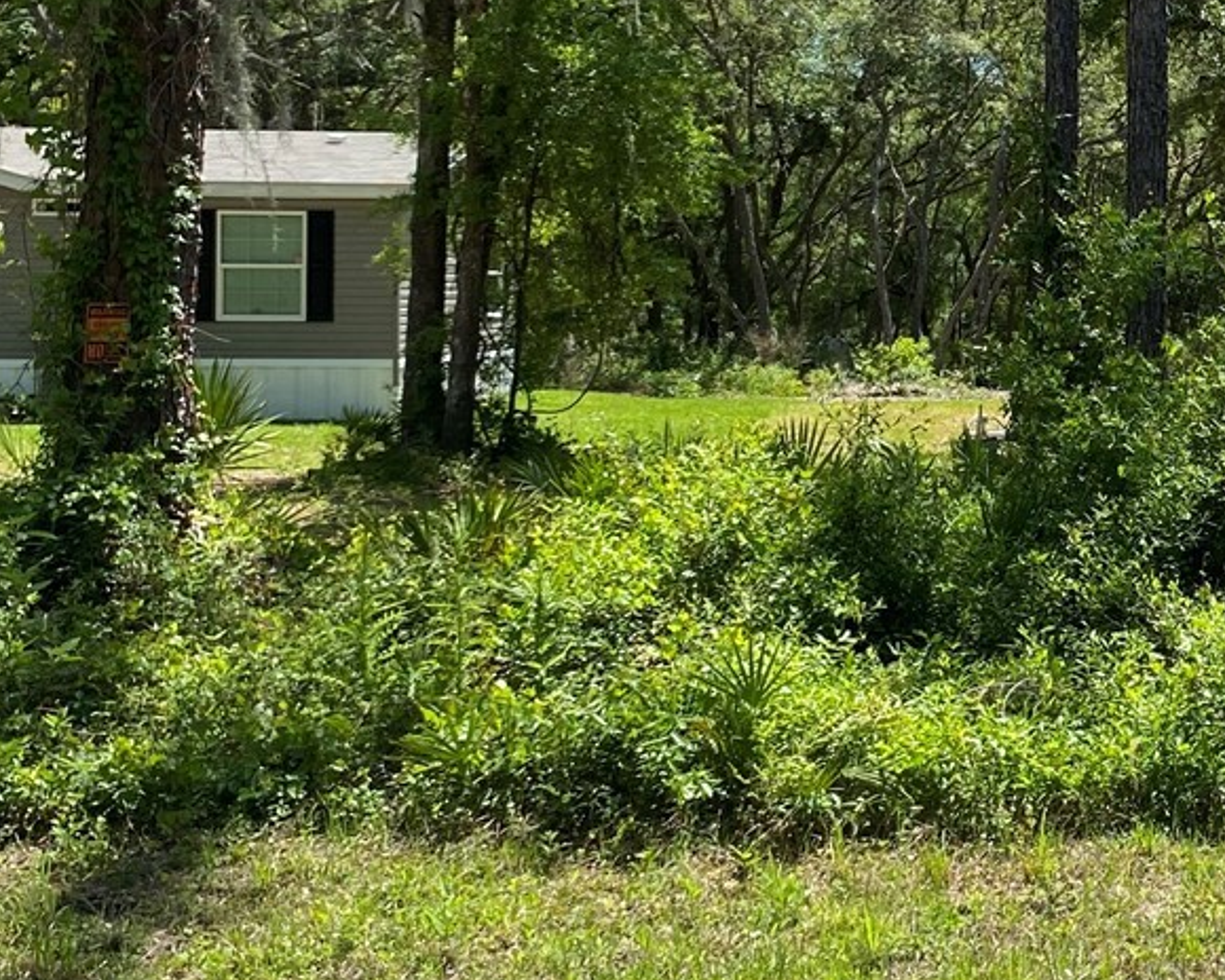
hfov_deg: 24.7
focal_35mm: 70
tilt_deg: +1.1
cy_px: 281
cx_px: 1451
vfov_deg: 21.7
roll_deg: +0.9
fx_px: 2538
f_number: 1.8
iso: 32
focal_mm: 4.25
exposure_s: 1/1287
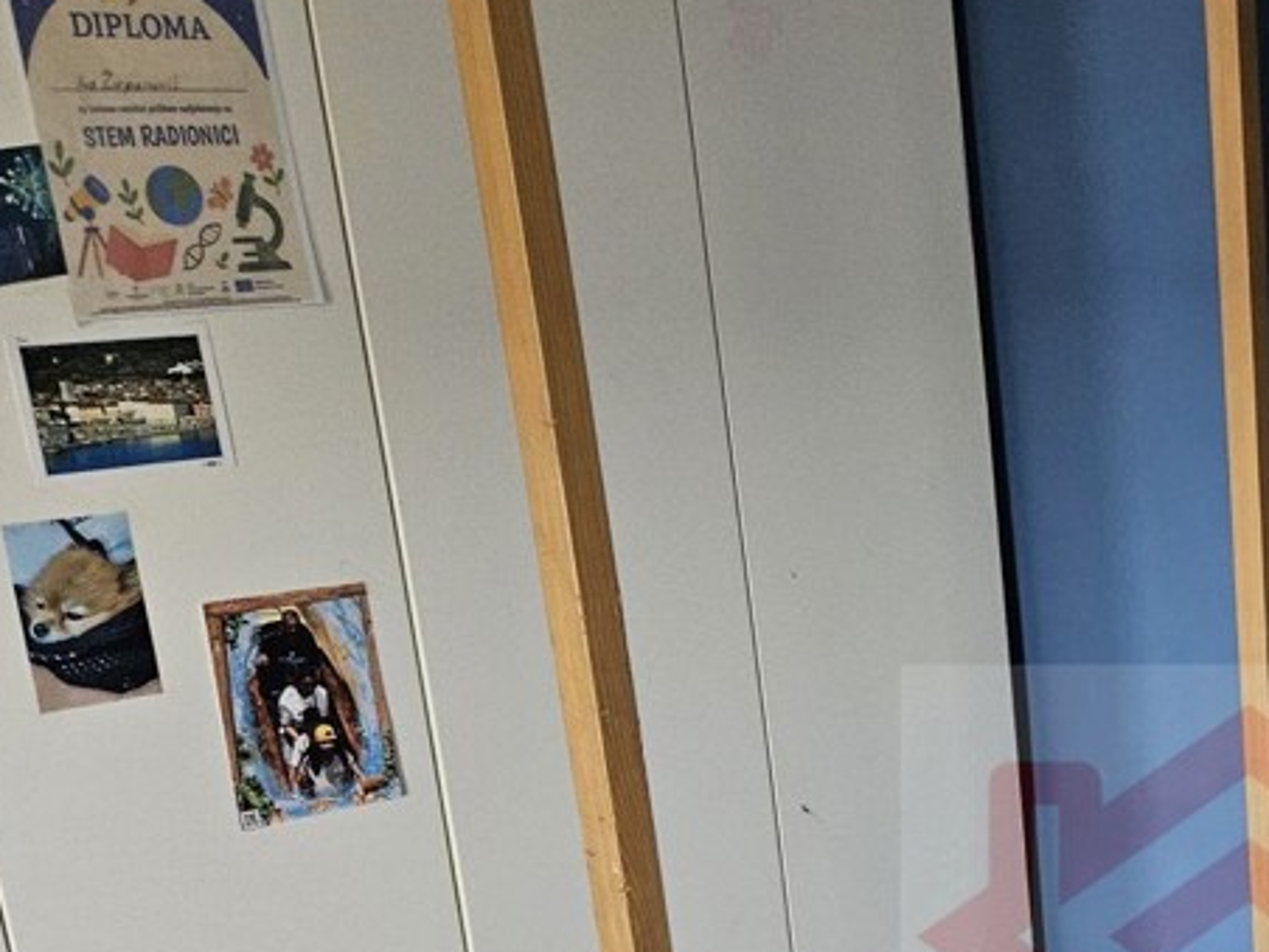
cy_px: 1000
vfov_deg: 22.9
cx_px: 1530
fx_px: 2236
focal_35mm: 61
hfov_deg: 27.7
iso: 500
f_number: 1.8
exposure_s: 1/142
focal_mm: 5.4
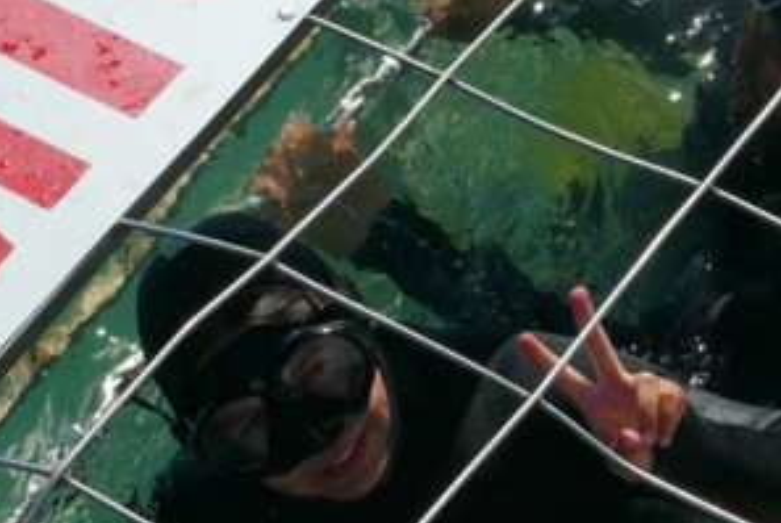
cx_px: 439
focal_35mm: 117
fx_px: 2542
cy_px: 188
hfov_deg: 17.5
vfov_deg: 11.7
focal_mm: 21.01
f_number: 5
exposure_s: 1/1600
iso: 125
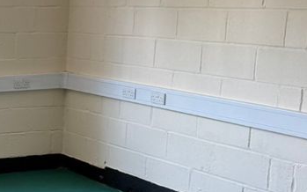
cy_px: 139
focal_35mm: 81
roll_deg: -0.1
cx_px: -84
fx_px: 678
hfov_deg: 22.9
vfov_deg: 16.0
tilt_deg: -10.7
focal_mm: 6.76
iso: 160
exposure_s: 1/121
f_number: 1.78
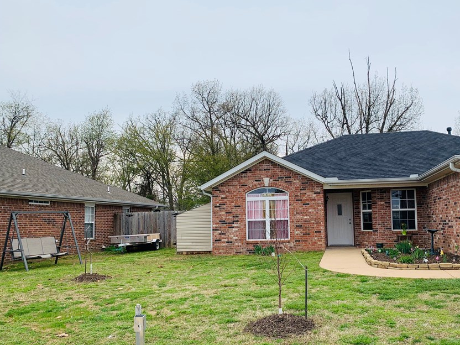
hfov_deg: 56.3
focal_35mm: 32
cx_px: 279
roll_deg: +1.3
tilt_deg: +4.0
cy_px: 193
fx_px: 425
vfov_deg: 44.1
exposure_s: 1/1490
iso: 25
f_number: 1.8
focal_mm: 4.25
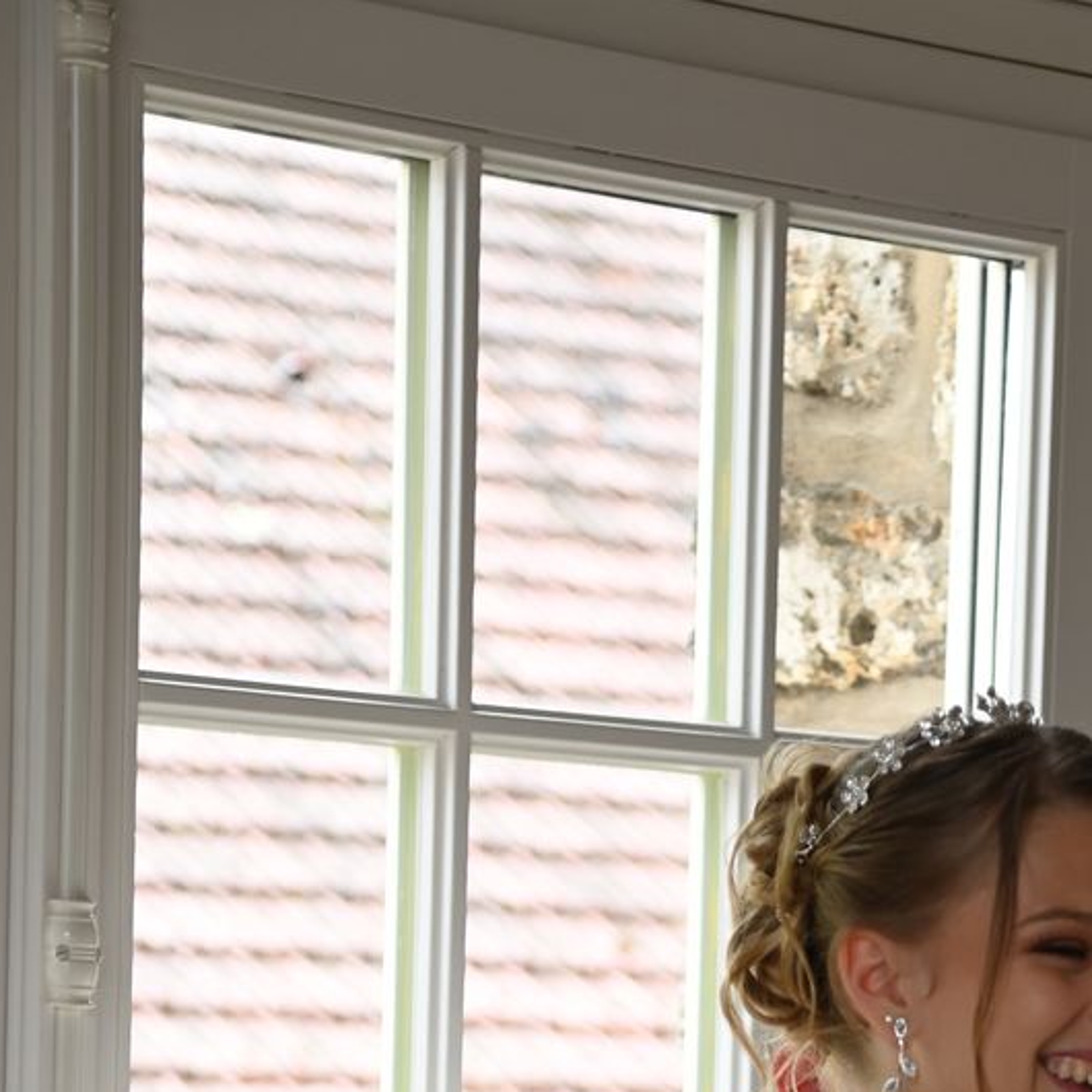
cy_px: 1371
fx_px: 6496
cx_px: 921
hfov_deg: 9.6
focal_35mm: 182
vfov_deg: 9.5
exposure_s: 1/250
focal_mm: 70
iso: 360
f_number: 4
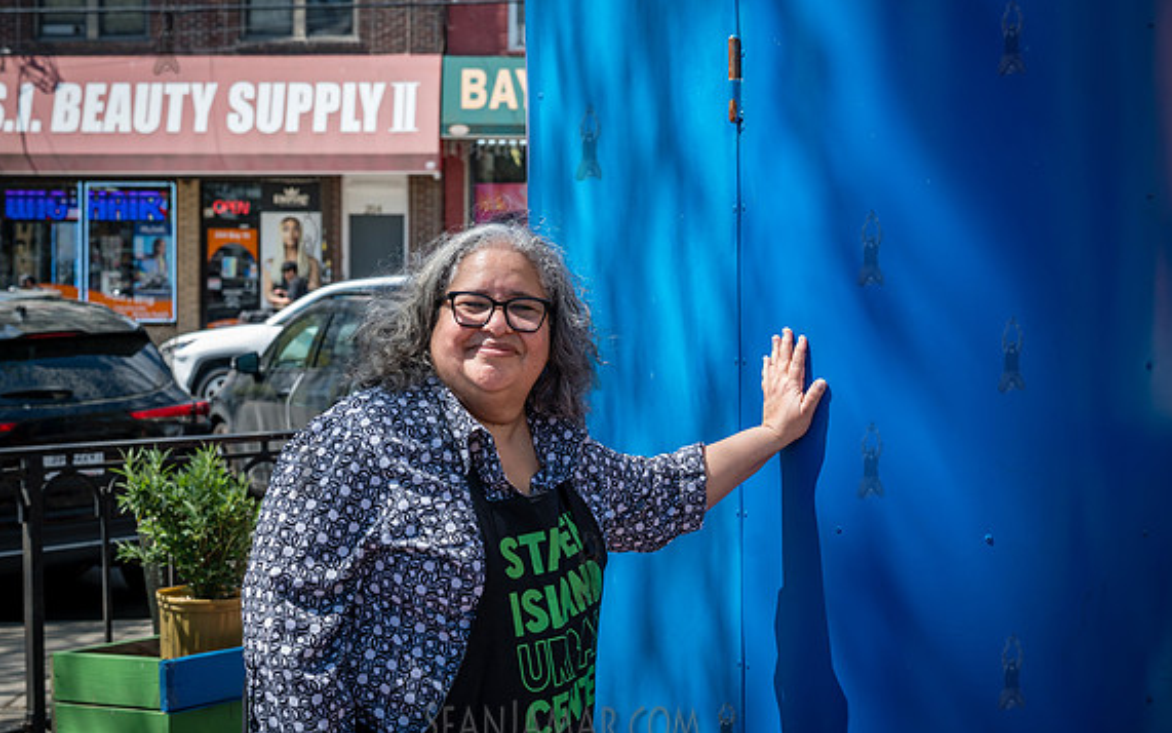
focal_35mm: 60
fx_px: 1917
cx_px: 512
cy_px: 348
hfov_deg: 34.0
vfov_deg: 21.6
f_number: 5
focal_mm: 47
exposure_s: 1/500
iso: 200
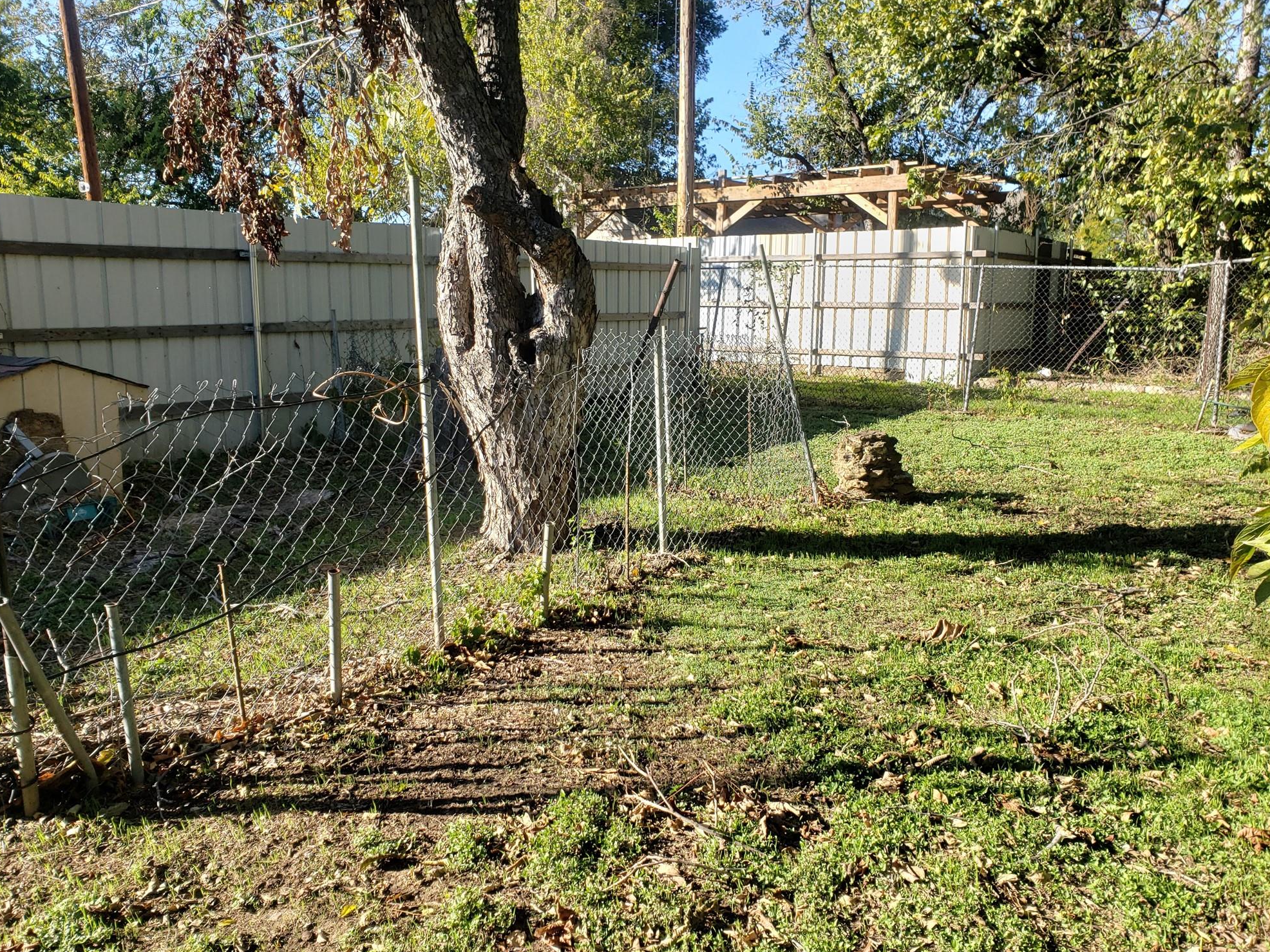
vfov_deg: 51.4
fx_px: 991
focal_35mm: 27
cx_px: 621
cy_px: 483
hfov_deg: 65.3
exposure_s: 1/536
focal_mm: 4.3
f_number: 2.4
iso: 50
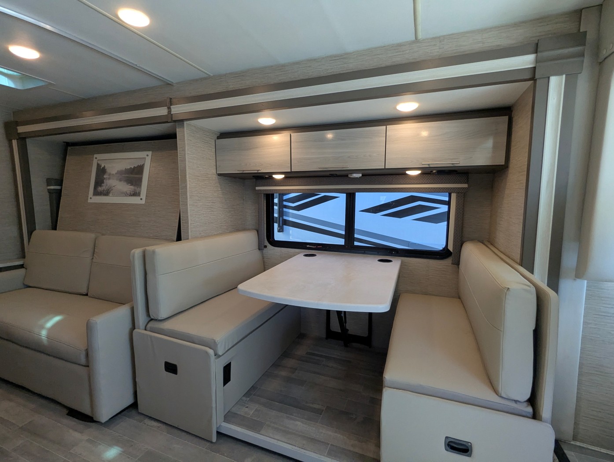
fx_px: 284
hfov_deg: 94.4
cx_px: 307
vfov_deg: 78.2
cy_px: 231
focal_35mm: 16
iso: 248
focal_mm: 2.35
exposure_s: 1/310
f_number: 2.2
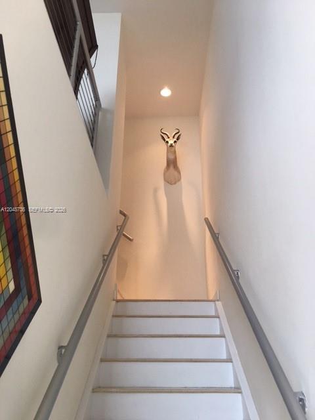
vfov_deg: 61.7
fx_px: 352
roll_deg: -1.8
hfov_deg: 48.2
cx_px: 158
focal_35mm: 29
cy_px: 210
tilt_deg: +25.9
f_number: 2.2
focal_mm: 4.15
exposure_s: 1/30
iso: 32
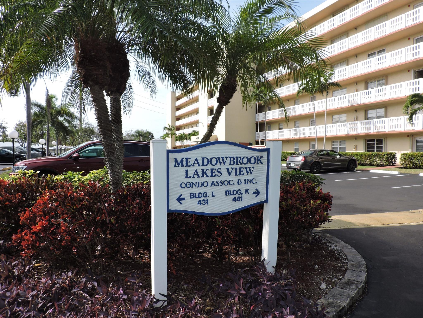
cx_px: 212
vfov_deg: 56.8
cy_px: 159
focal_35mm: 24
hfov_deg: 71.6
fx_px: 293
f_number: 3
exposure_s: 1/1000
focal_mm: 4.3
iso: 100
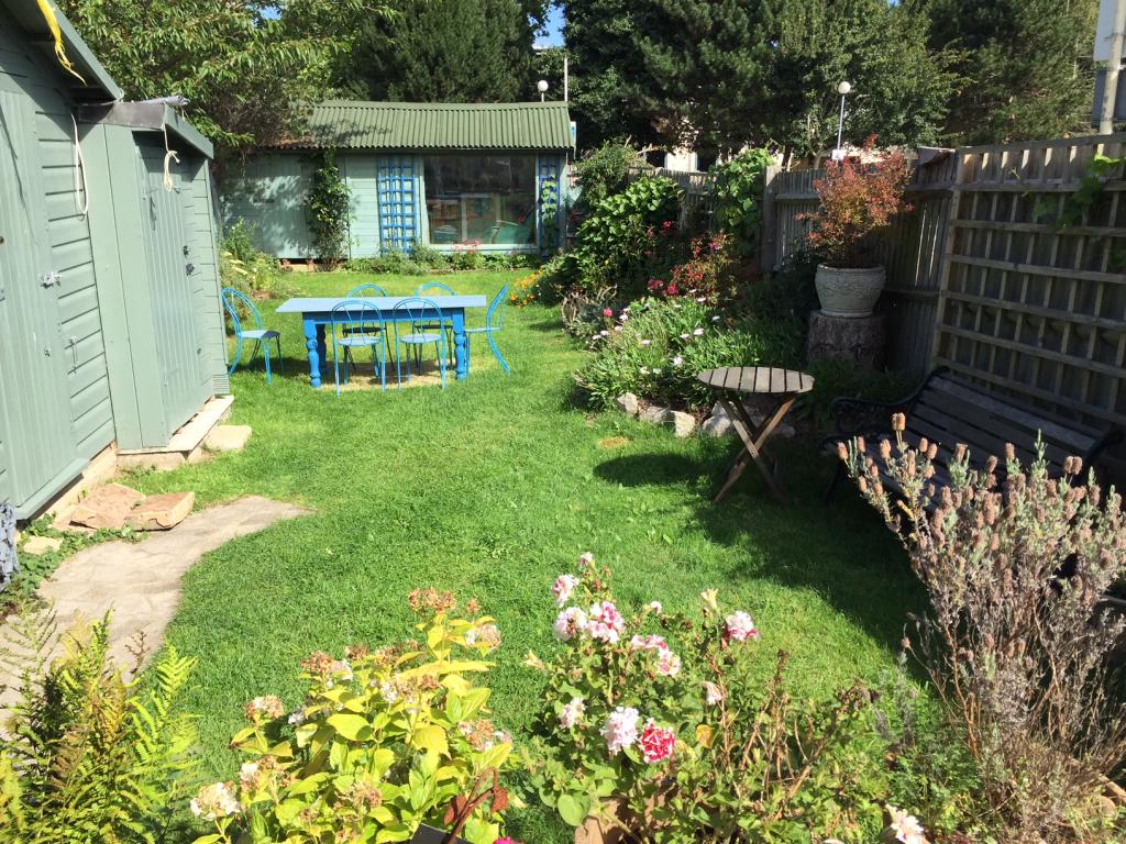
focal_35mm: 29
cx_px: 563
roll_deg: +0.1
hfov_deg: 61.7
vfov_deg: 48.2
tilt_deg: -14.4
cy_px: 422
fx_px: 943
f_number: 2.2
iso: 32
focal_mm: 4.15
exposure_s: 1/1236
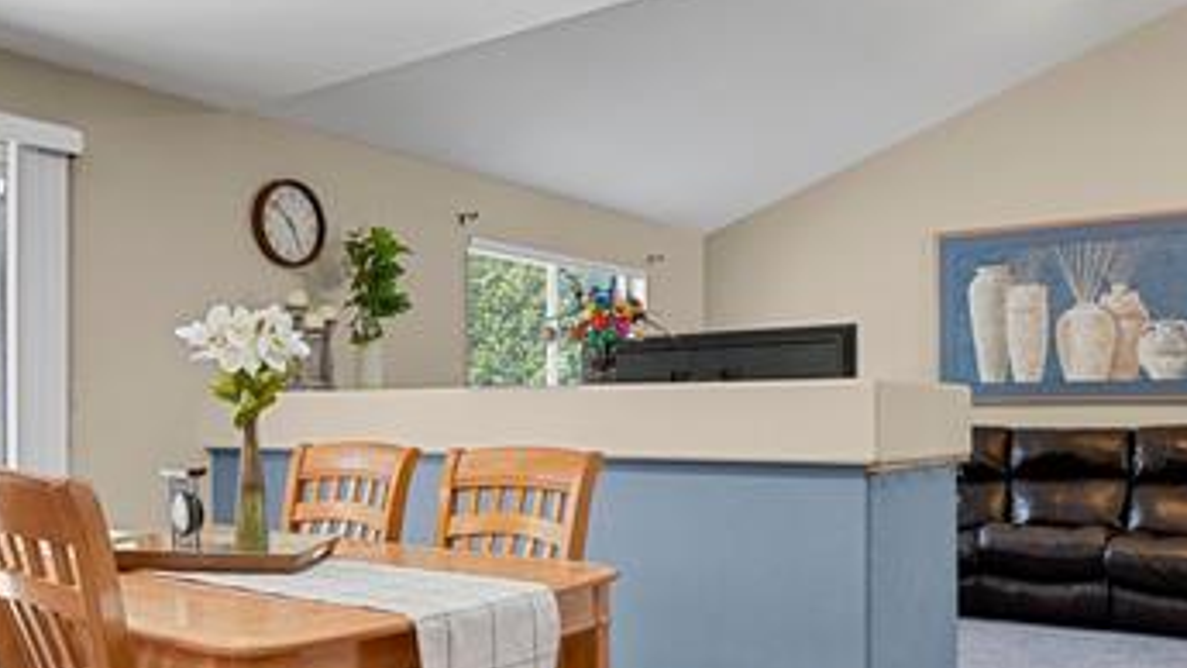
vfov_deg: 35.5
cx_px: 478
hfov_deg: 59.0
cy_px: 410
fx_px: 1039
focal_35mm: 33
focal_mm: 17
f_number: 8
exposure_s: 2.5
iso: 250
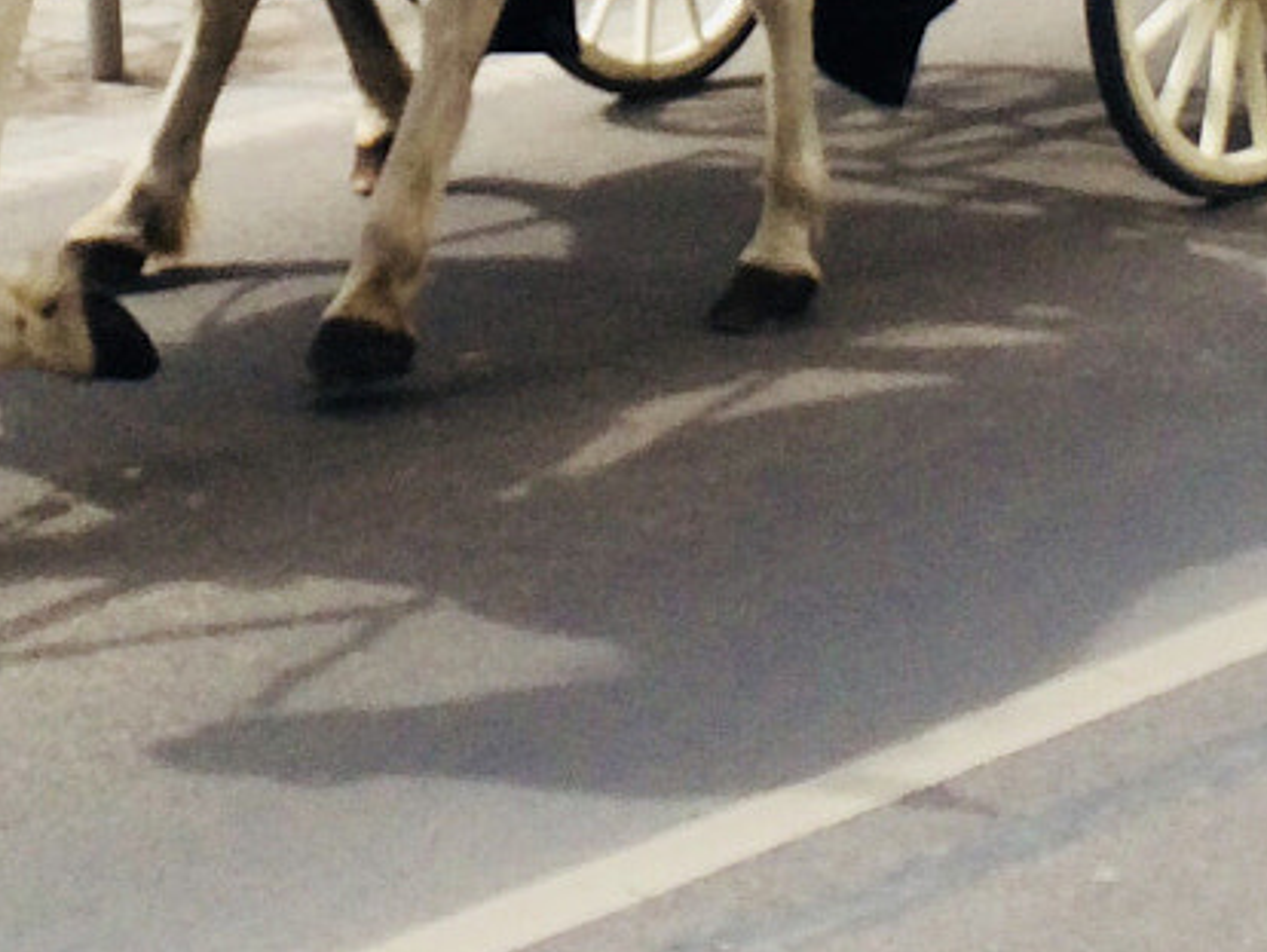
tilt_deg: -1.3
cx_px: 386
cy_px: -606
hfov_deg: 17.5
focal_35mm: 112
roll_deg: +2.8
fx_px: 4102
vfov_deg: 12.4
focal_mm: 4.15
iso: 32
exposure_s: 1/1414
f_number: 2.2
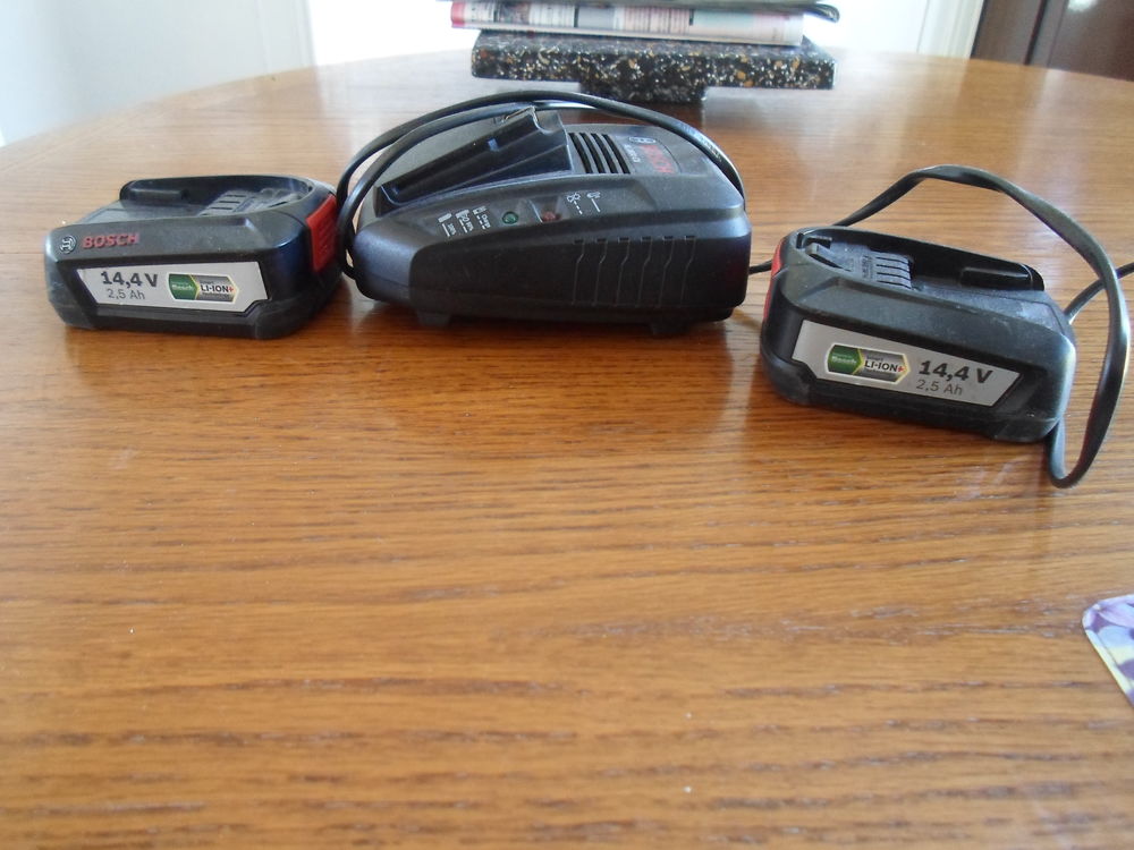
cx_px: 567
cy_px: 425
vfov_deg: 54.9
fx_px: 819
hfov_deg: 69.4
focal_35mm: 25
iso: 400
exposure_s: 1/8
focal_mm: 4.5
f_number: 2.5
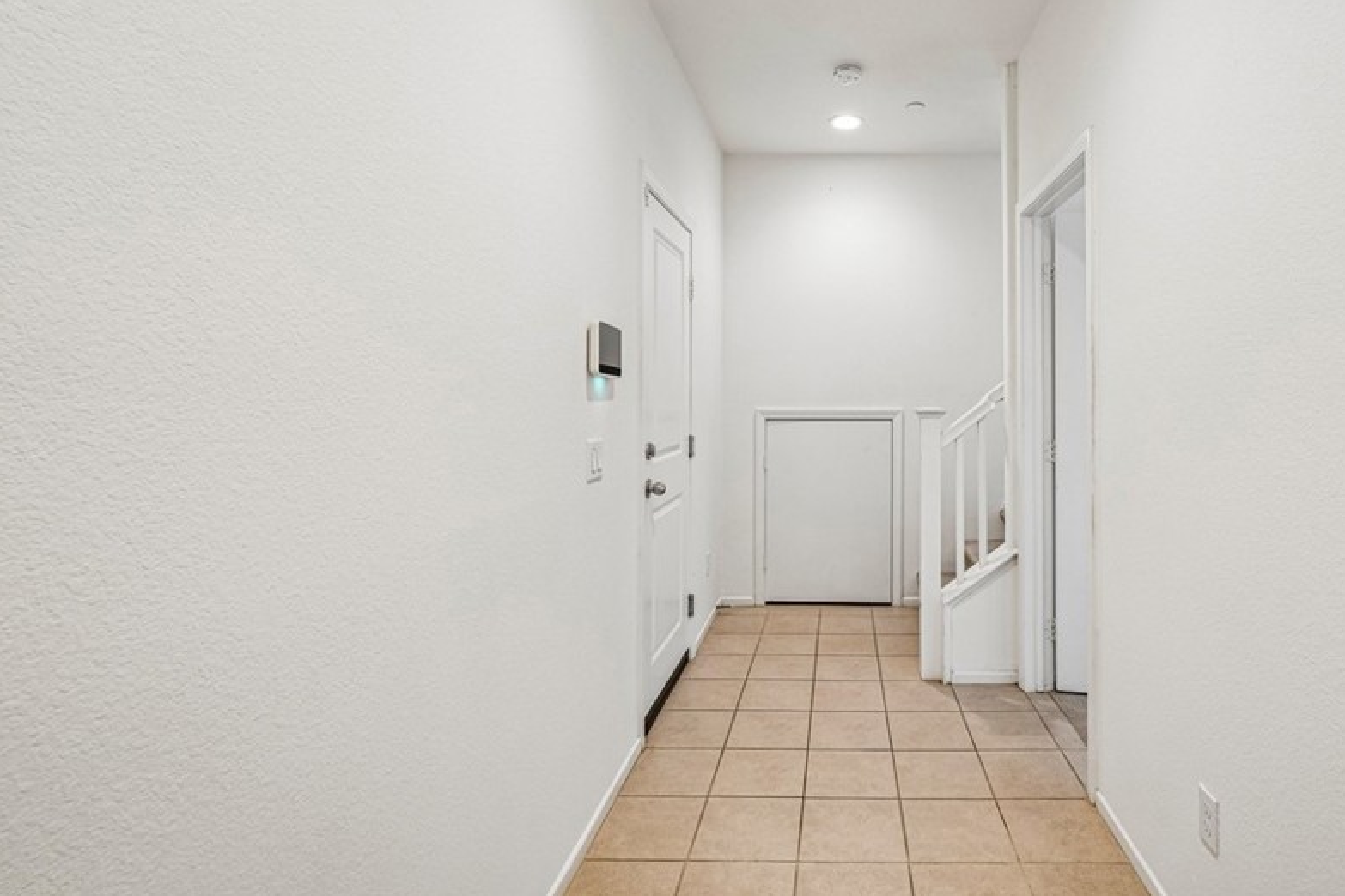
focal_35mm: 17
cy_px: 386
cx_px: 833
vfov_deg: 70.1
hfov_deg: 91.6
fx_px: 635
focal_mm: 13
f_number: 10
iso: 400
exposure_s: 1/15
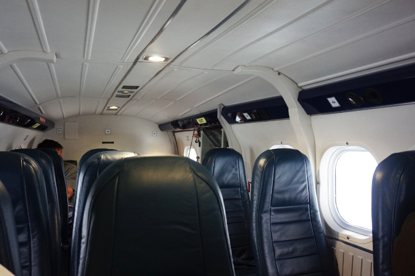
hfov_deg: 59.5
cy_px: 138
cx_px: 208
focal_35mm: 32
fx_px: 363
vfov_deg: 41.7
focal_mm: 21
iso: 1600
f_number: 4
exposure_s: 1/60
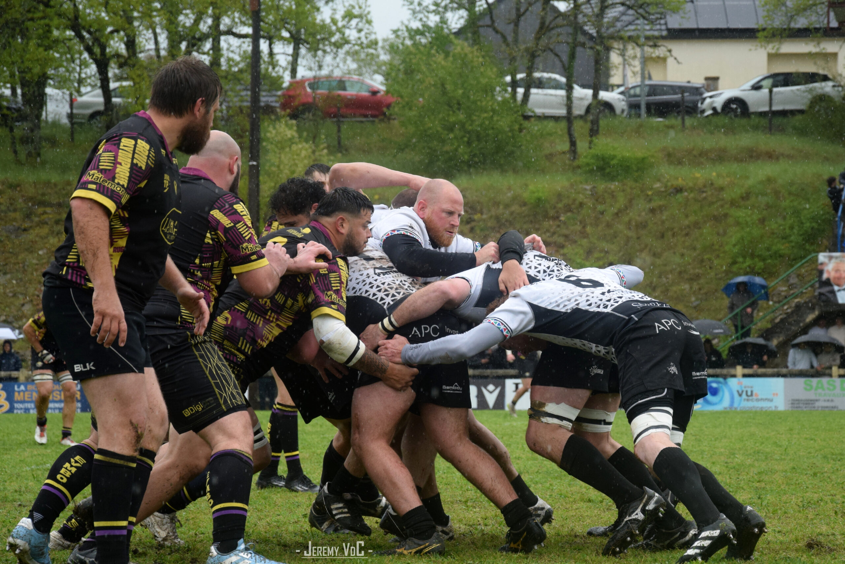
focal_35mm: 120
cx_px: 422
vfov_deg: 11.4
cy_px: 282
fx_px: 2817
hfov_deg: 17.1
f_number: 5.3
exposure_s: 1/800
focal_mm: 80
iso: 800
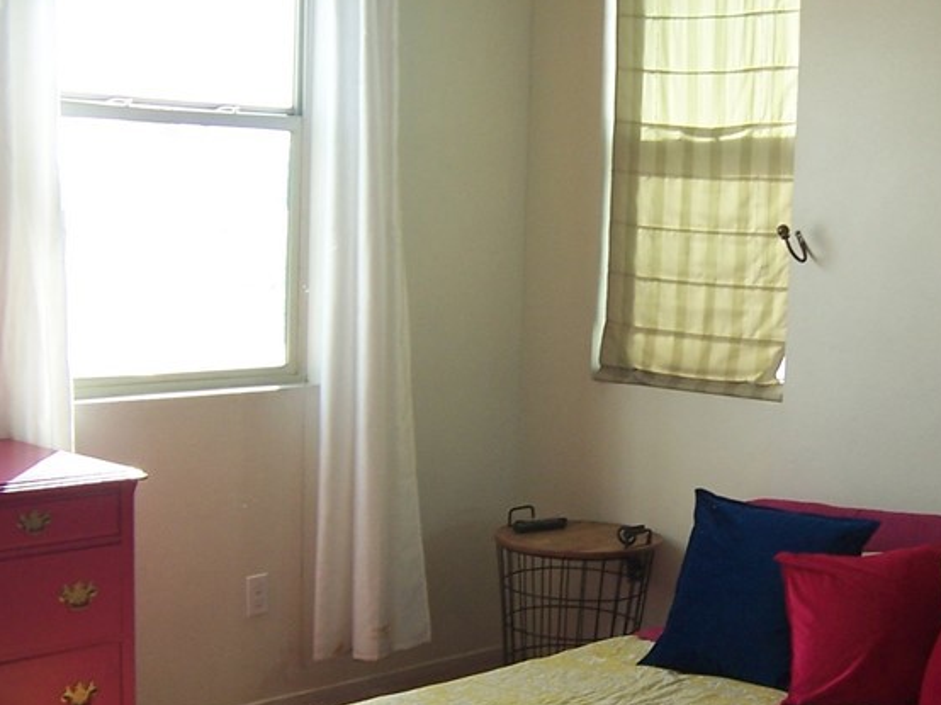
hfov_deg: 31.3
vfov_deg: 24.0
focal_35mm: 61
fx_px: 1658
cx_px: 662
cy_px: 415
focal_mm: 5.5
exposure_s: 1/90
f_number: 2.8
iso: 80
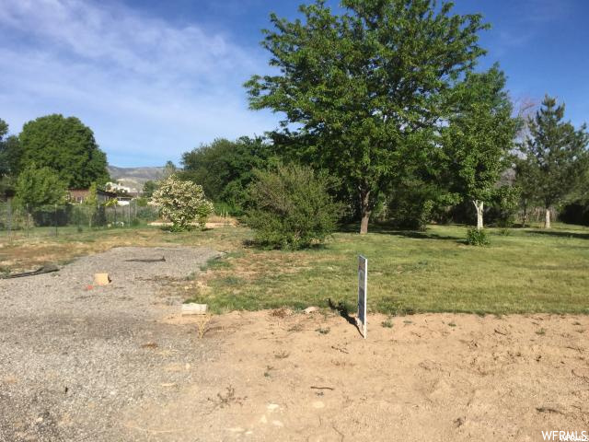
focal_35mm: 31
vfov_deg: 45.4
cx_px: 294
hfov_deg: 58.4
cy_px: 221
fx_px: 527
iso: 25
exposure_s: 1/1359
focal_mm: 3.3
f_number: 2.4
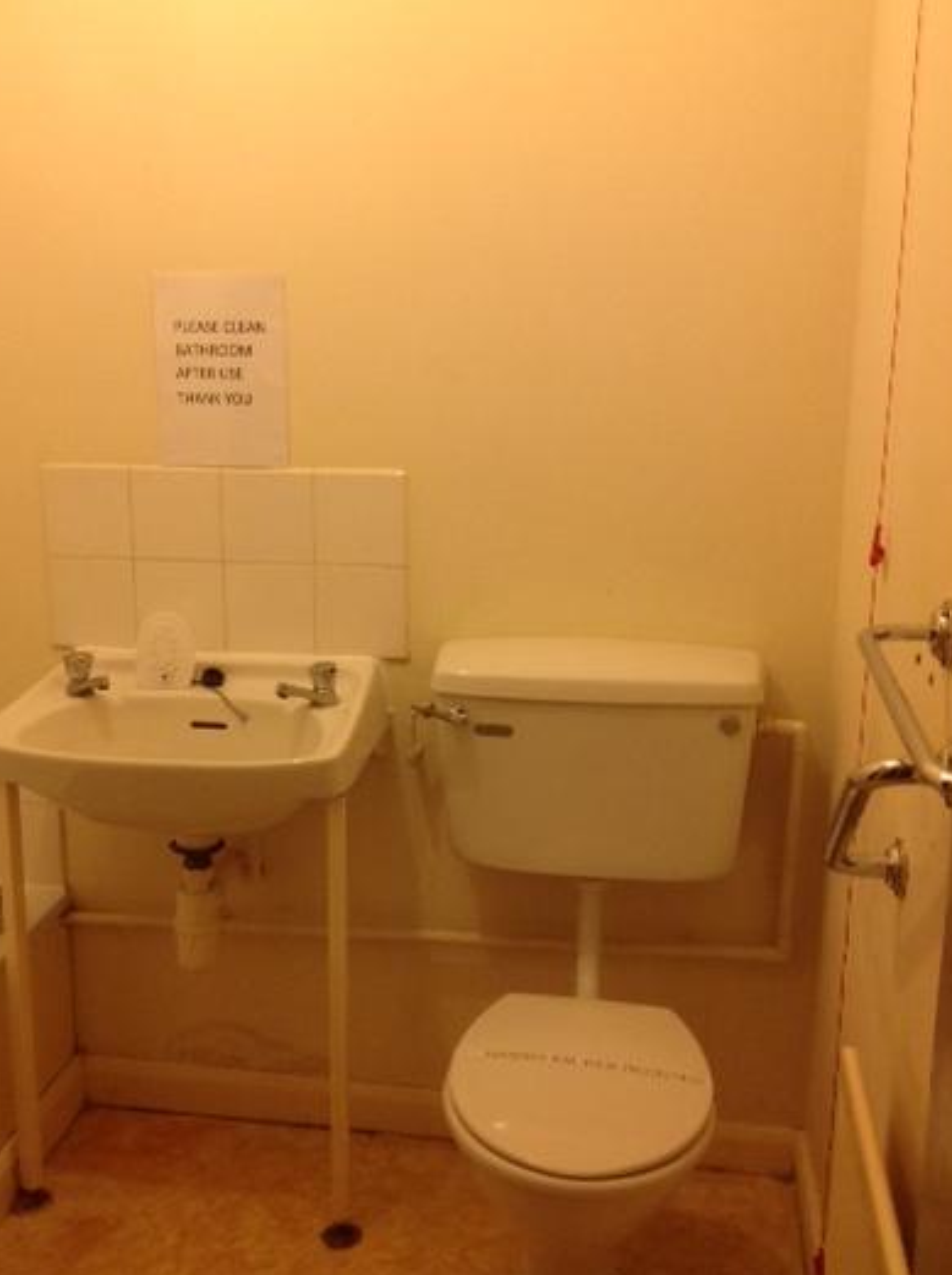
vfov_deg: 43.9
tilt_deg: -13.9
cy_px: 661
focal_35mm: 43
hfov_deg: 33.4
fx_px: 1581
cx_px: 389
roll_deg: +0.6
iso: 125
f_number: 2.4
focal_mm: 4.28
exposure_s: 1/15
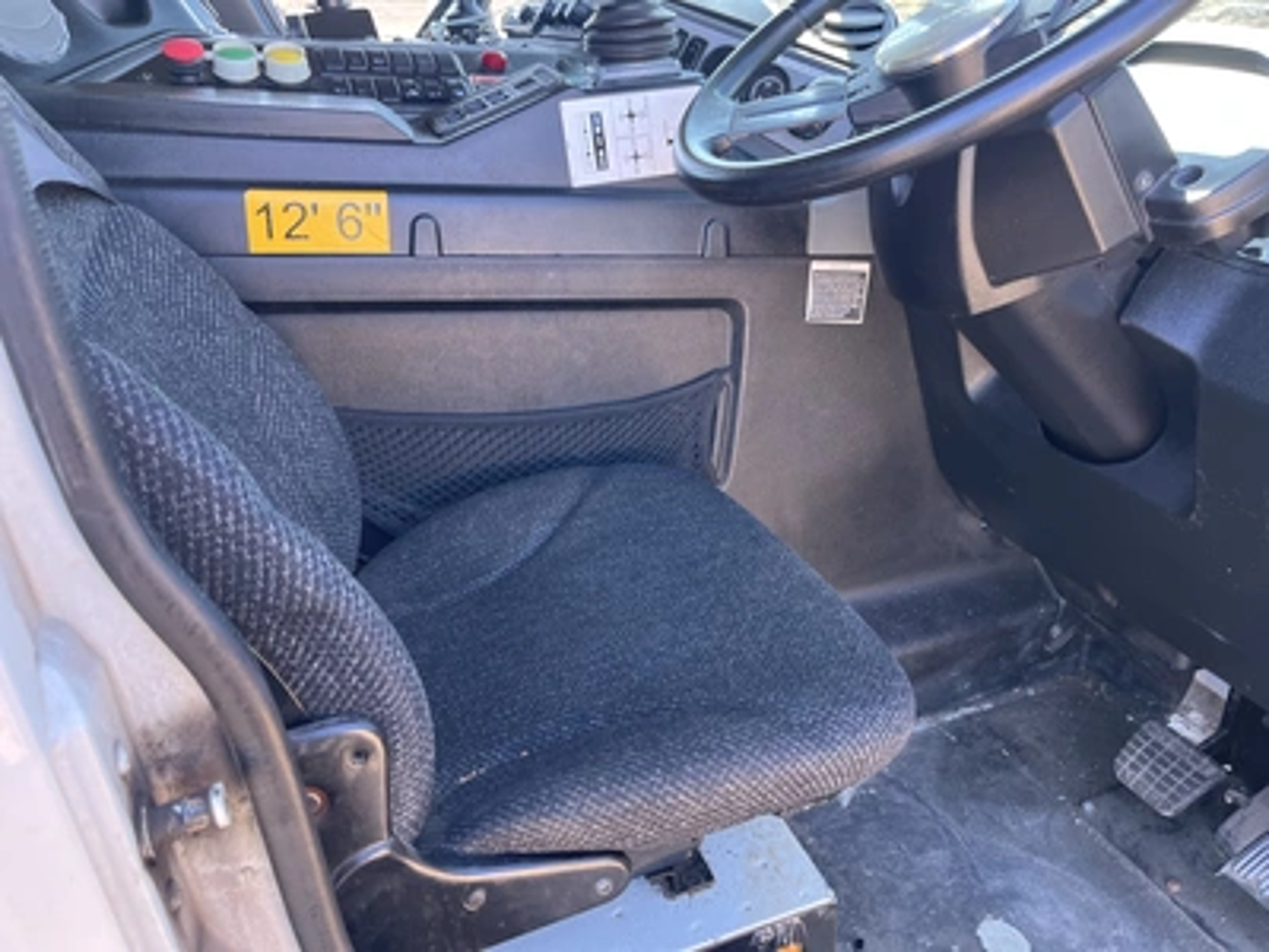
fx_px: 953
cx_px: 634
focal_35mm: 26
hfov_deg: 67.3
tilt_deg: -28.6
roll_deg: +2.5
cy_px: 476
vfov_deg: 53.1
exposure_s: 1/121
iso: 100
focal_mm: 5.1
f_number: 1.6
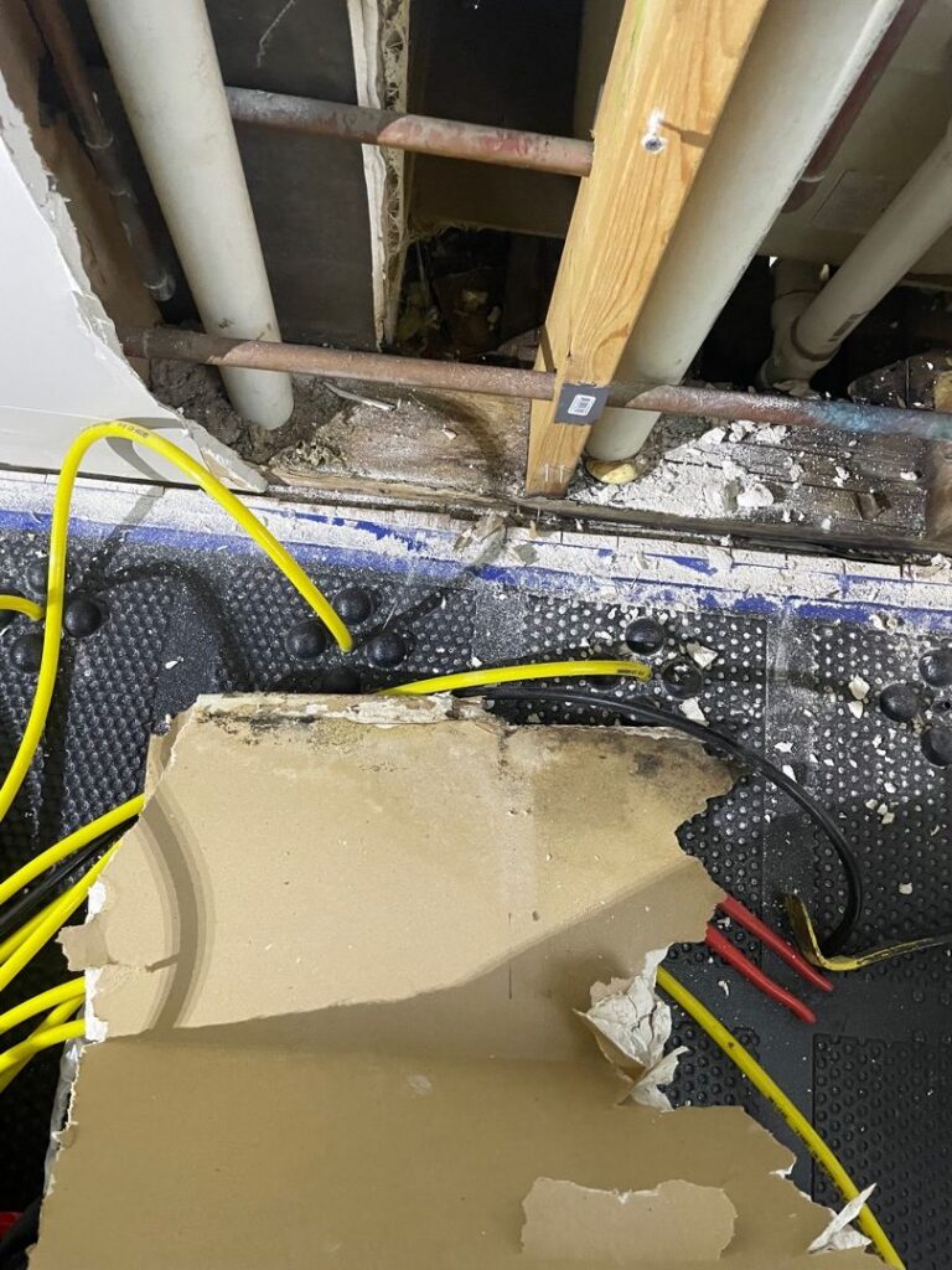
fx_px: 953
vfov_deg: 67.3
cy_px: 635
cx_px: 476
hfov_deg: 53.1
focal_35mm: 26
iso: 500
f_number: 1.6
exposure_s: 1/42
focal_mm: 4.2
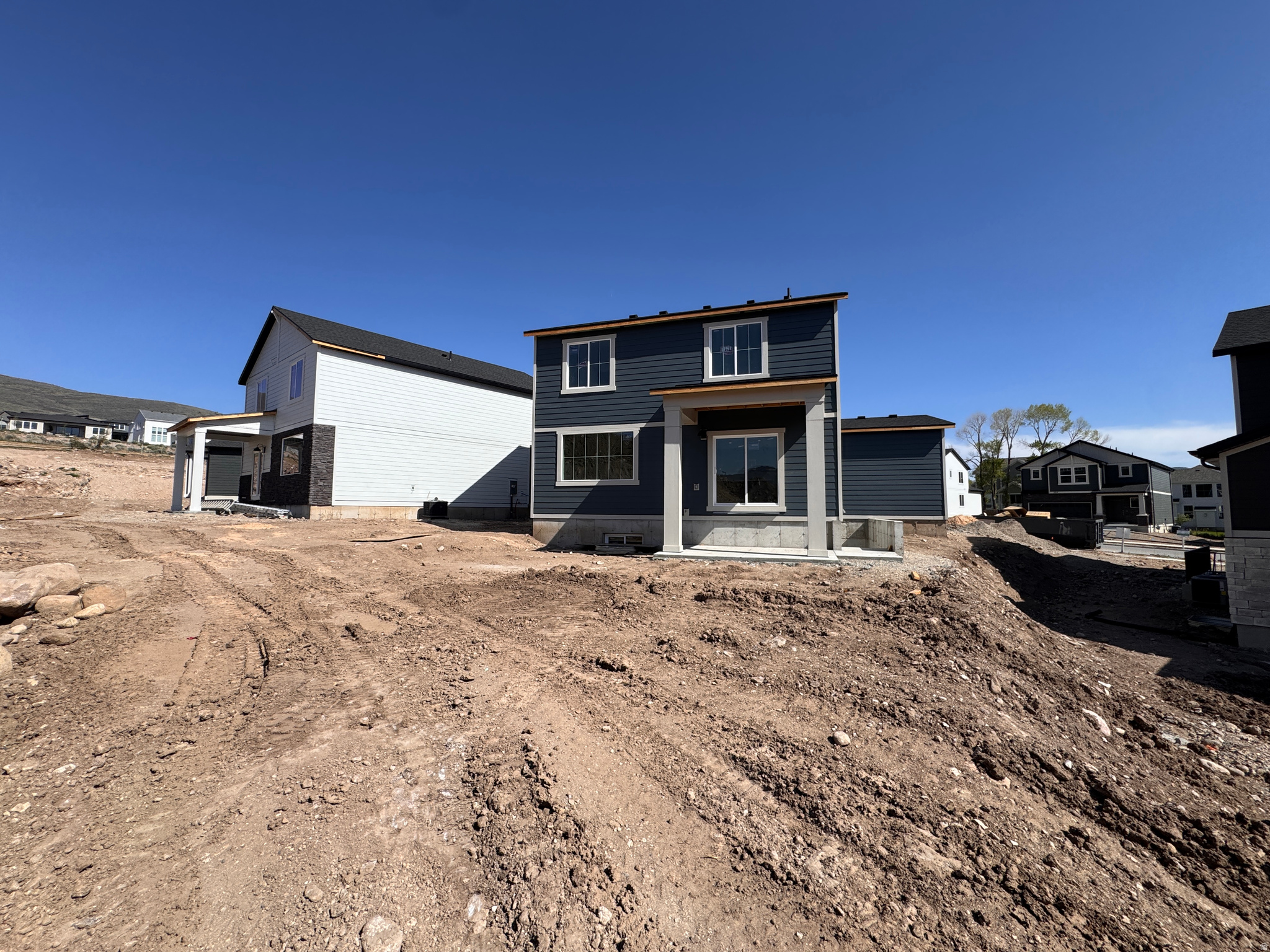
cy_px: 476
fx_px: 514
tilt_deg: +4.4
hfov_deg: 102.1
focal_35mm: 14
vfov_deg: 85.7
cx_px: 635
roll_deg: -0.3
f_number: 2.2
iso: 50
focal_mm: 2.22
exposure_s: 1/2674
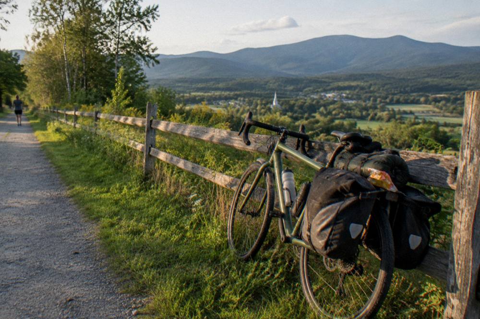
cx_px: 240
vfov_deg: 37.8
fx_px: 466
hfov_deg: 54.5
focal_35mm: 35
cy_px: 160
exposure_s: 1/800
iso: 400
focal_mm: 35
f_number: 5.6
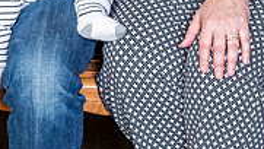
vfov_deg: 5.4
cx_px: 98
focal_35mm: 221
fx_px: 1548
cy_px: -158
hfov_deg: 9.7
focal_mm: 85
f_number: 8
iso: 400
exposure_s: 1/125
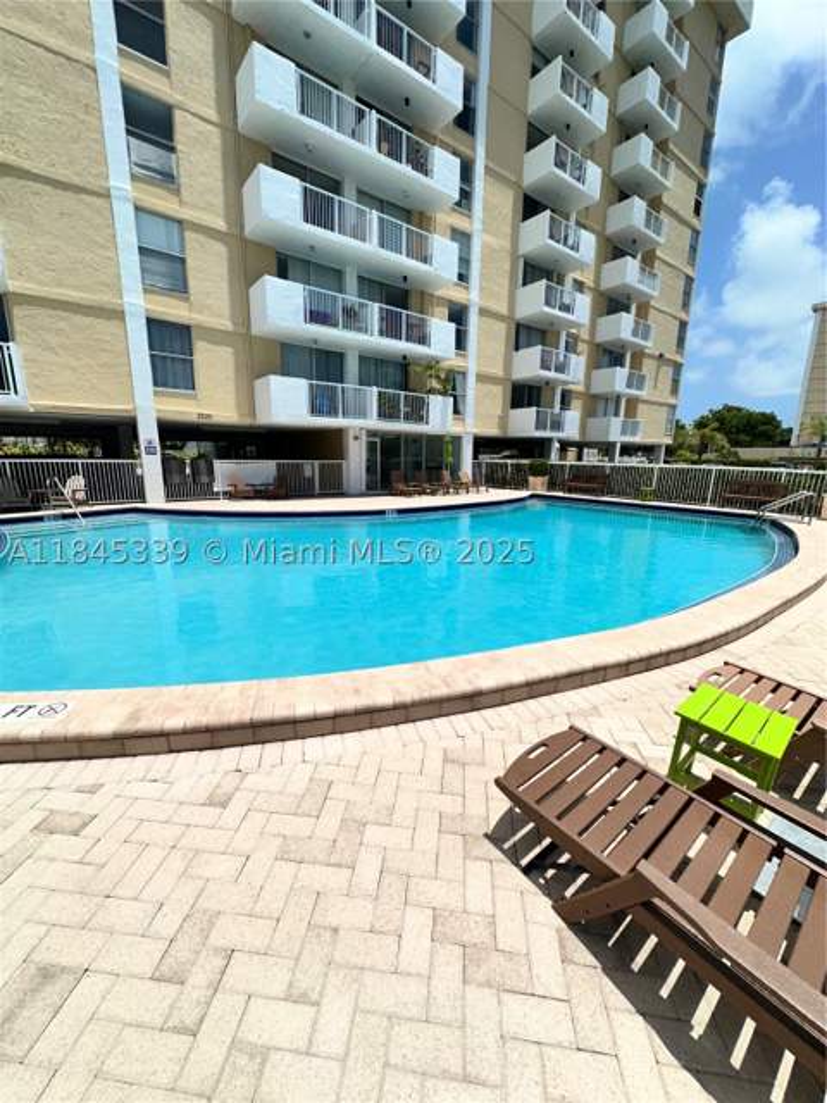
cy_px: 552
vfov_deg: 102.1
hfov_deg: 85.7
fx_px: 446
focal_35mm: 14
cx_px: 414
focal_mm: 2.22
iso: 40
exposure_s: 1/4831
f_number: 2.2
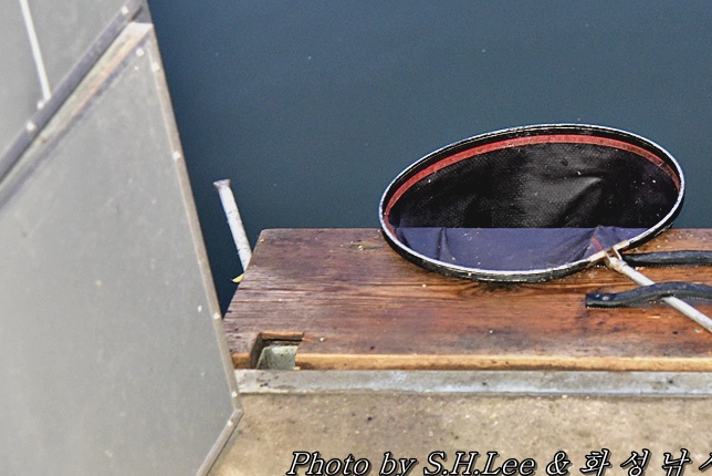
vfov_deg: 15.2
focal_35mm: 90
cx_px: 525
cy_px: 148
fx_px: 1781
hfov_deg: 22.4
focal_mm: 58
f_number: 4
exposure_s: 1/60
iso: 4000
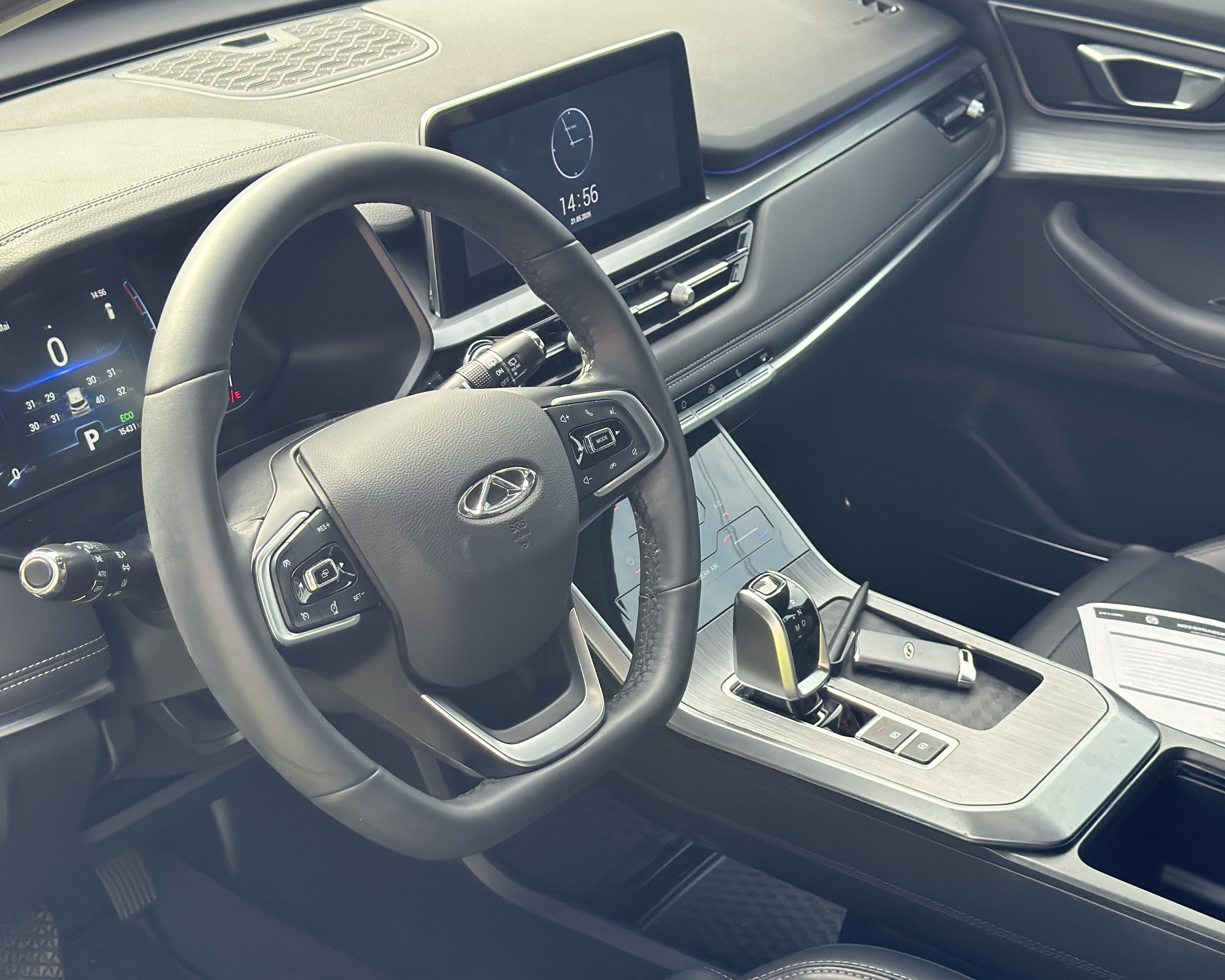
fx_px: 2212
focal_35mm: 61
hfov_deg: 31.0
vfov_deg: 25.0
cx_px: 649
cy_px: 519
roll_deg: -4.3
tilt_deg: -28.5
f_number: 1.78
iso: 125
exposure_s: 1/137
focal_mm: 6.76
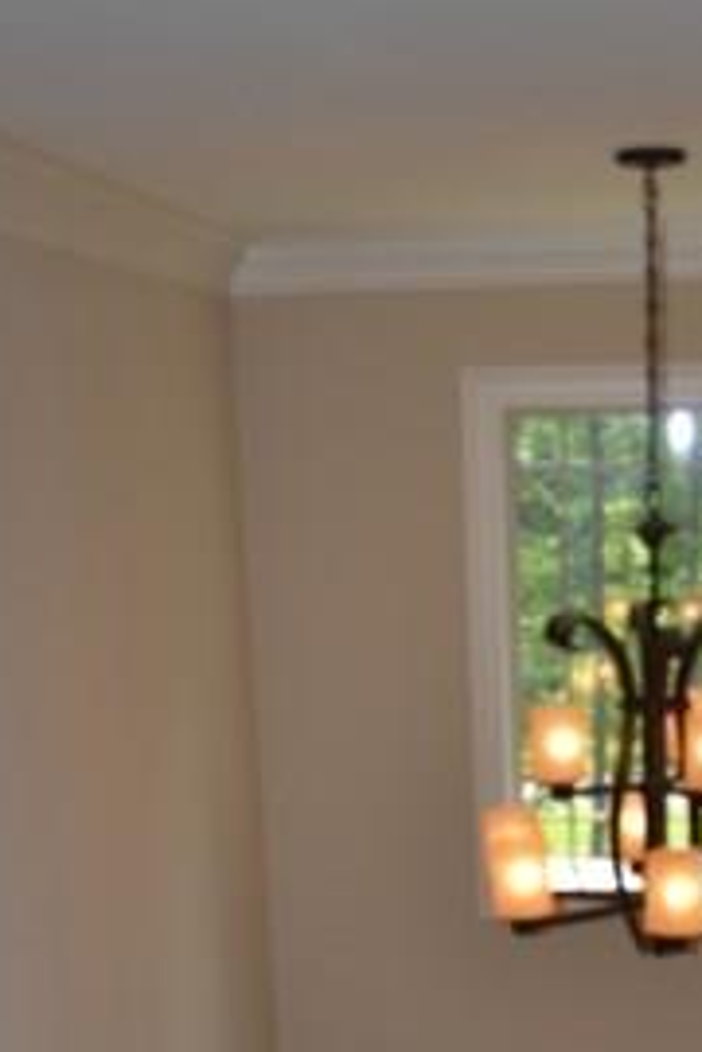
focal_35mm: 64
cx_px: 564
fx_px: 1872
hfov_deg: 21.0
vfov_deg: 28.6
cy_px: 1146
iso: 100
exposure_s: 1/125
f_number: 4
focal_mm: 18
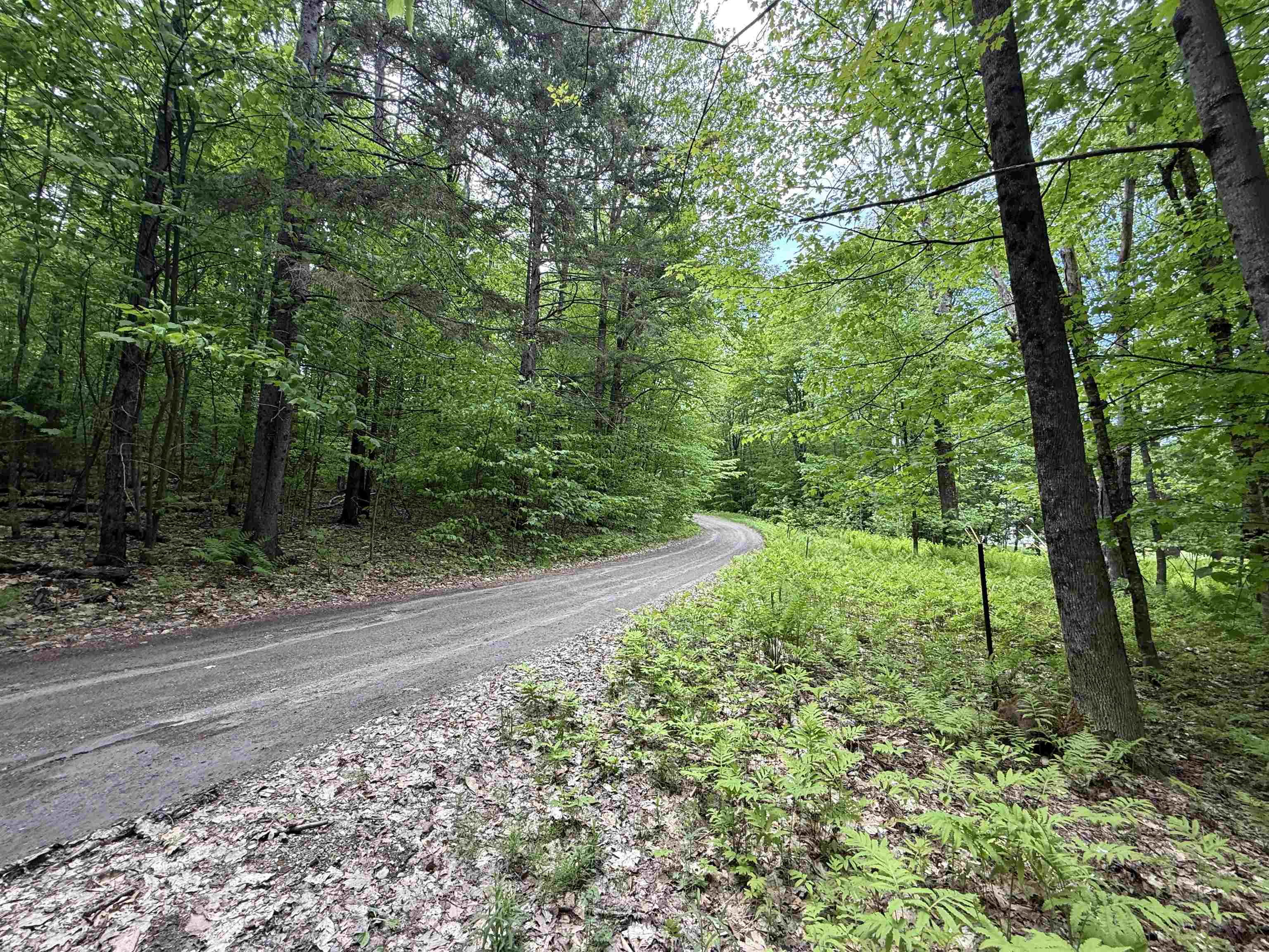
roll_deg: +0.3
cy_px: 476
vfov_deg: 85.7
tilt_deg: +6.1
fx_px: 513
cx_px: 634
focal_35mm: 14
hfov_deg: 102.1
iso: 50
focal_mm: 2.22
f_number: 2.2
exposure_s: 1/119
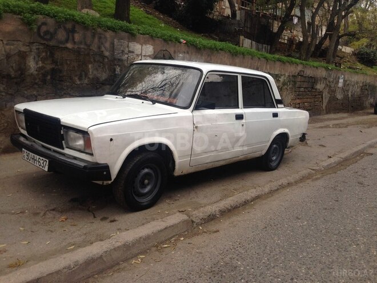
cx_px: 188
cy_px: 142
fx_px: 359
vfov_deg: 42.9
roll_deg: +0.2
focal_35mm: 33
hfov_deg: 55.4
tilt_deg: -7.5
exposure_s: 1/60
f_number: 2.4
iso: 64
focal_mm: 4.12
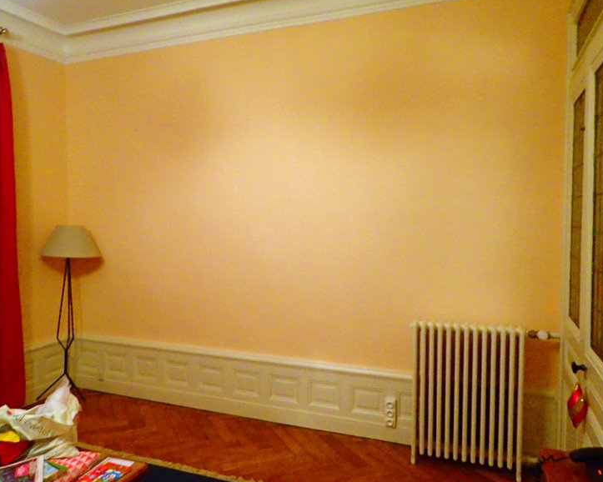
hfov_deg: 64.0
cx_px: 273
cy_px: 245
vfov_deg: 53.2
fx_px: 482
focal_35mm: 27
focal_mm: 4.5
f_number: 2
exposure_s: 1/30
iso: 400
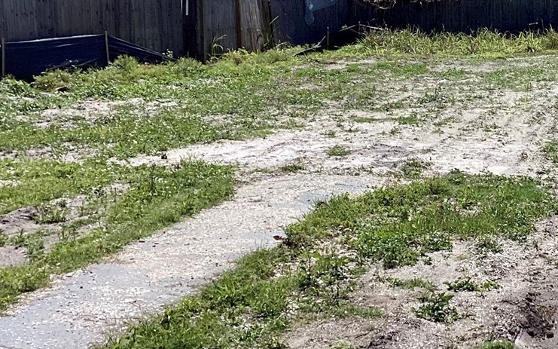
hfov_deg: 27.8
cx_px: 515
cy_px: 106
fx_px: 1080
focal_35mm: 71
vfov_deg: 18.3
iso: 25
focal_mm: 3.3
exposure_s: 1/1773
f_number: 2.4
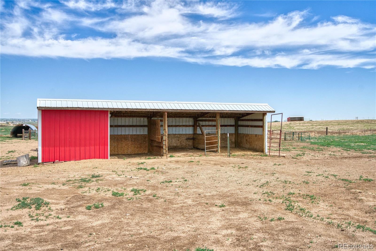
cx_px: 188
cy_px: 126
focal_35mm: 35
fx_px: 365
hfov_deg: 54.4
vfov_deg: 37.8
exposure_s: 1/4000
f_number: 4
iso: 500
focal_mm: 35
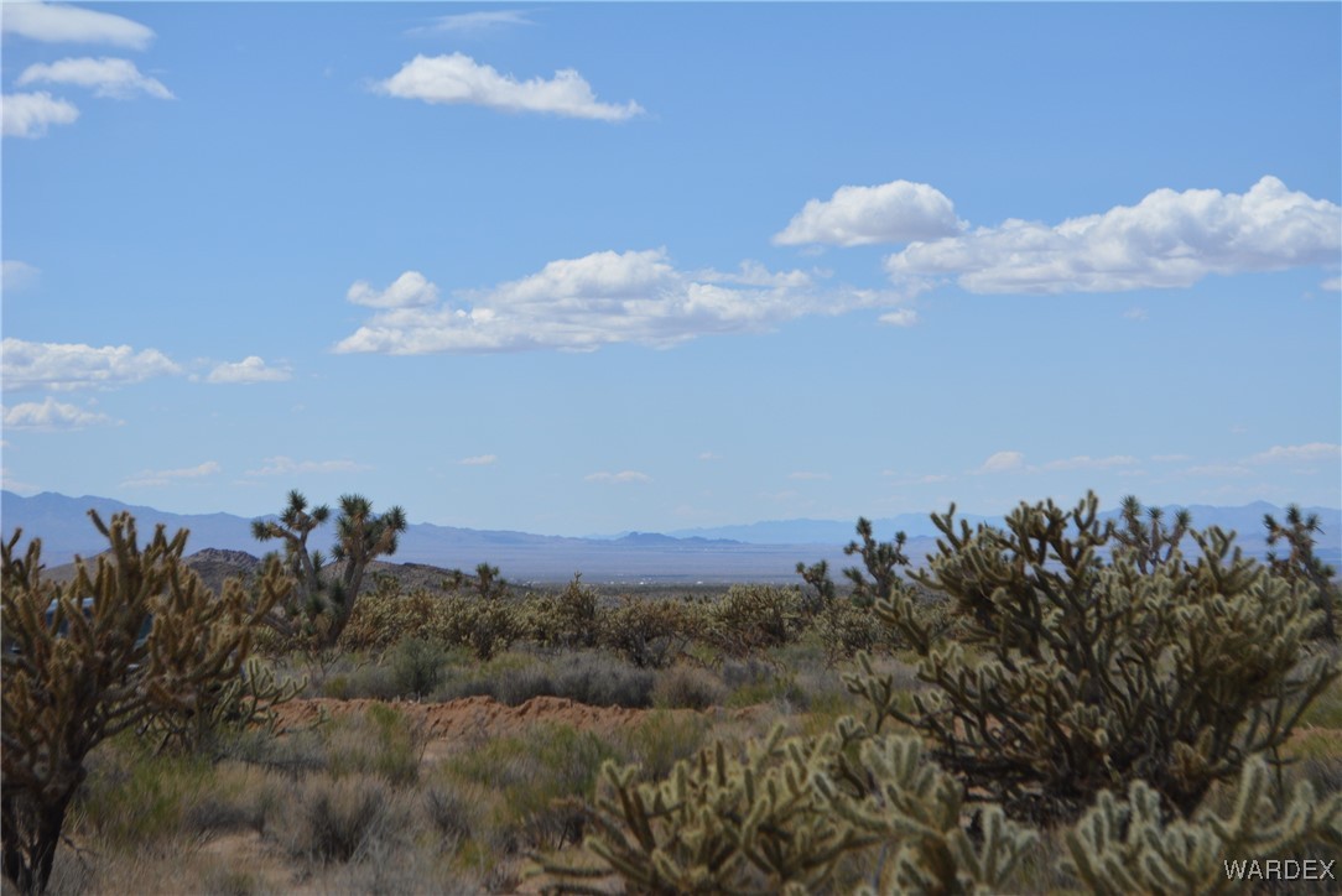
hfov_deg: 24.6
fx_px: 3077
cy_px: 448
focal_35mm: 82
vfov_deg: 16.6
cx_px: 671
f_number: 8
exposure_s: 1/2000
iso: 400
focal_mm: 55
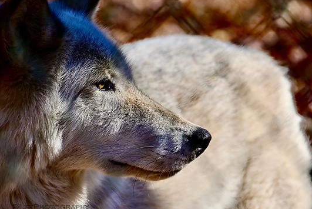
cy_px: 103
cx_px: 160
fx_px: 3409
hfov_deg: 5.2
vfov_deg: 3.5
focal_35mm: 393
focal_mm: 240
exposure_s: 1/2000
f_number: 6.3
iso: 560
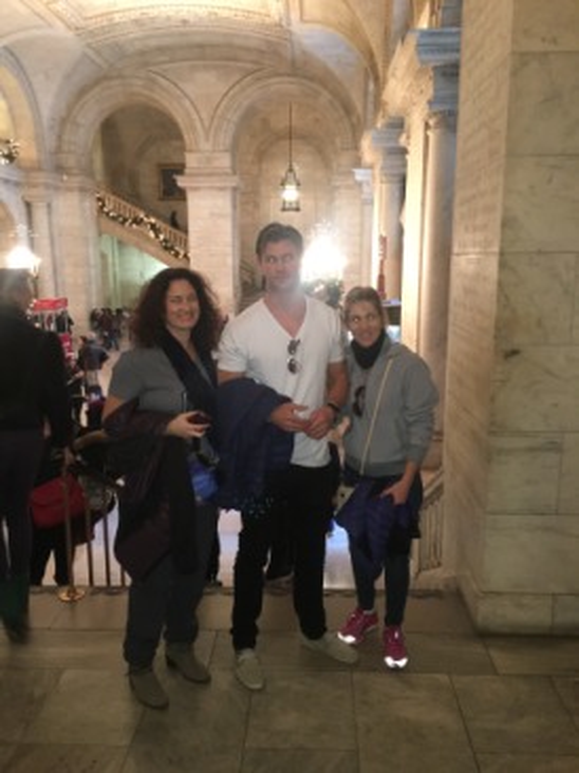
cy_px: 386
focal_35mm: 29
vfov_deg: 61.7
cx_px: 290
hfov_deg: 48.2
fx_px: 648
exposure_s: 1/16
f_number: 2.2
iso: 250
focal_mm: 4.15
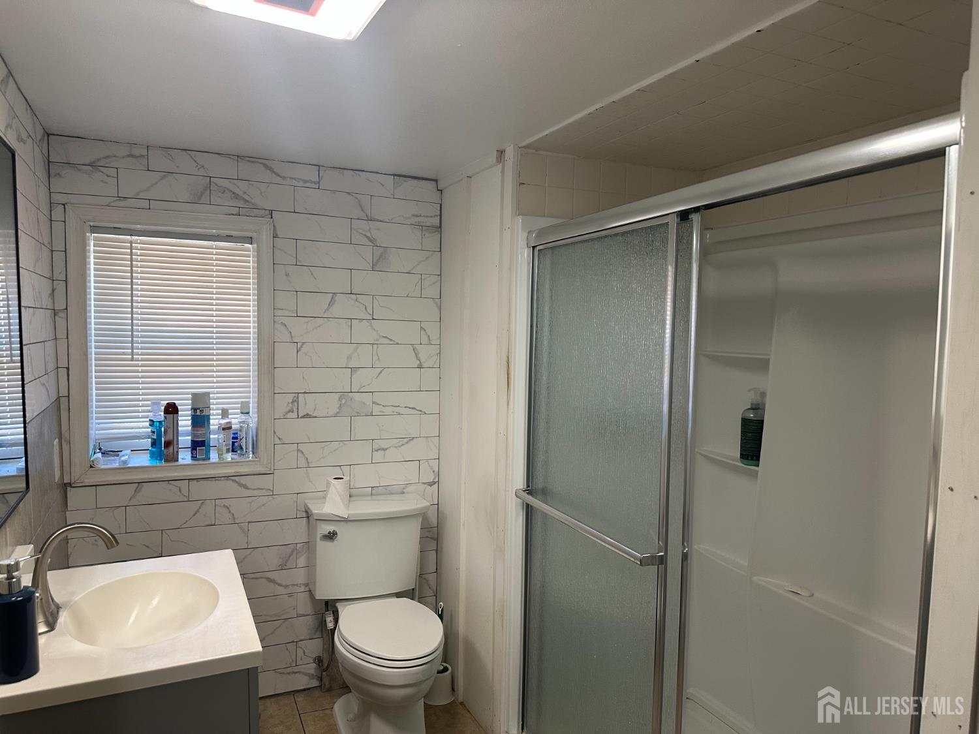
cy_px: 367
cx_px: 490
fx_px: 679
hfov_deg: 71.6
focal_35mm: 24
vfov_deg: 56.8
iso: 200
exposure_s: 1/120
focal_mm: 6.86
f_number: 1.78
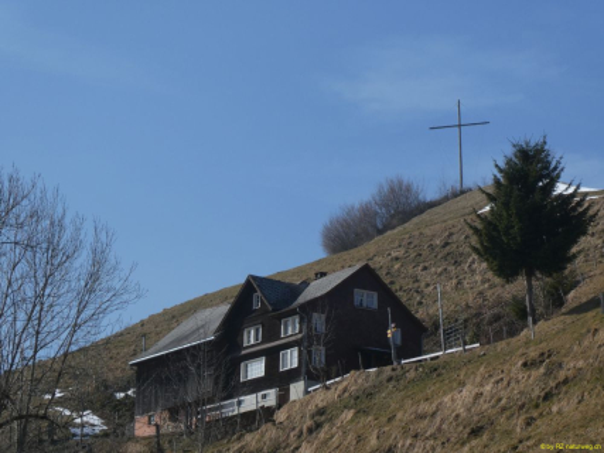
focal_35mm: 124
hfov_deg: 15.9
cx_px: 302
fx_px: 2163
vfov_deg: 11.9
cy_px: 226
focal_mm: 22.3
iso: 80
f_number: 5.2
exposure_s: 1/640
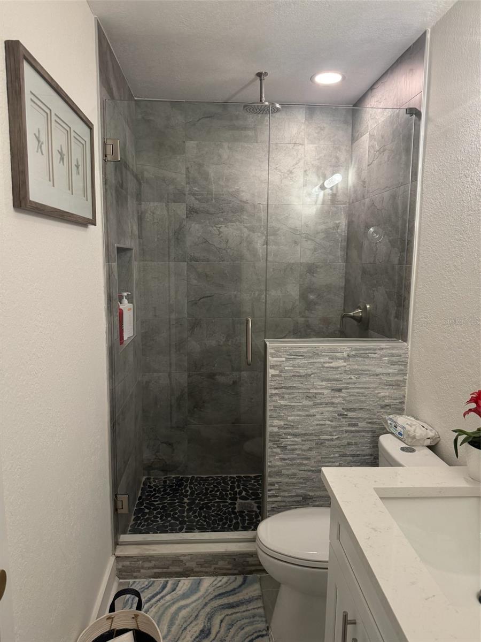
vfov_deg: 71.6
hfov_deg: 56.8
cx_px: 240
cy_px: 321
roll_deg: -1.2
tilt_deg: -7.8
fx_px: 445
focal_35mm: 24
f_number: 1.78
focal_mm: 6.76
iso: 200
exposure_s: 1/120
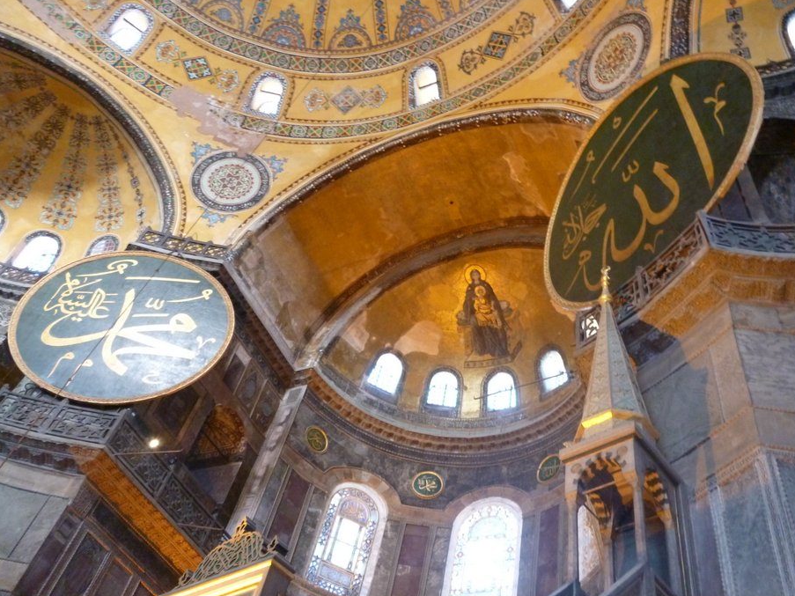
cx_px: 438
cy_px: 327
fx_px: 712
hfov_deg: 58.2
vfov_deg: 45.4
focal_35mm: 31
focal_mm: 5
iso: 400
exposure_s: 1/8
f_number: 3.1
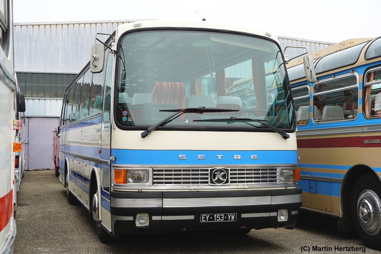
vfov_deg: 26.5
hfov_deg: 38.9
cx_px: 190
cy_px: 127
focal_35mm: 51
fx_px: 540
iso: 100
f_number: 6.3
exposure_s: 1/80
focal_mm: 34
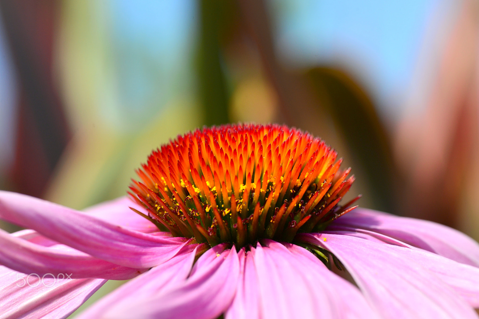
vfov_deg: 15.0
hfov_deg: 22.4
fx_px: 1211
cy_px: 158
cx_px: 239
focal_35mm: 91
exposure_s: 1/1000
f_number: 11
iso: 200
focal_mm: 90
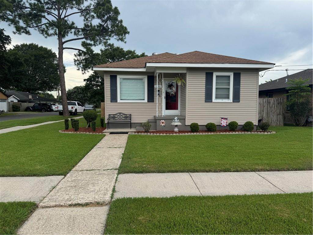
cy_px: 118
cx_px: 156
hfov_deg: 71.6
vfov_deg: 56.8
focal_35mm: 24
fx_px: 217
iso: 80
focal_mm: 6.76
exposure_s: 1/2710
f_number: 1.78
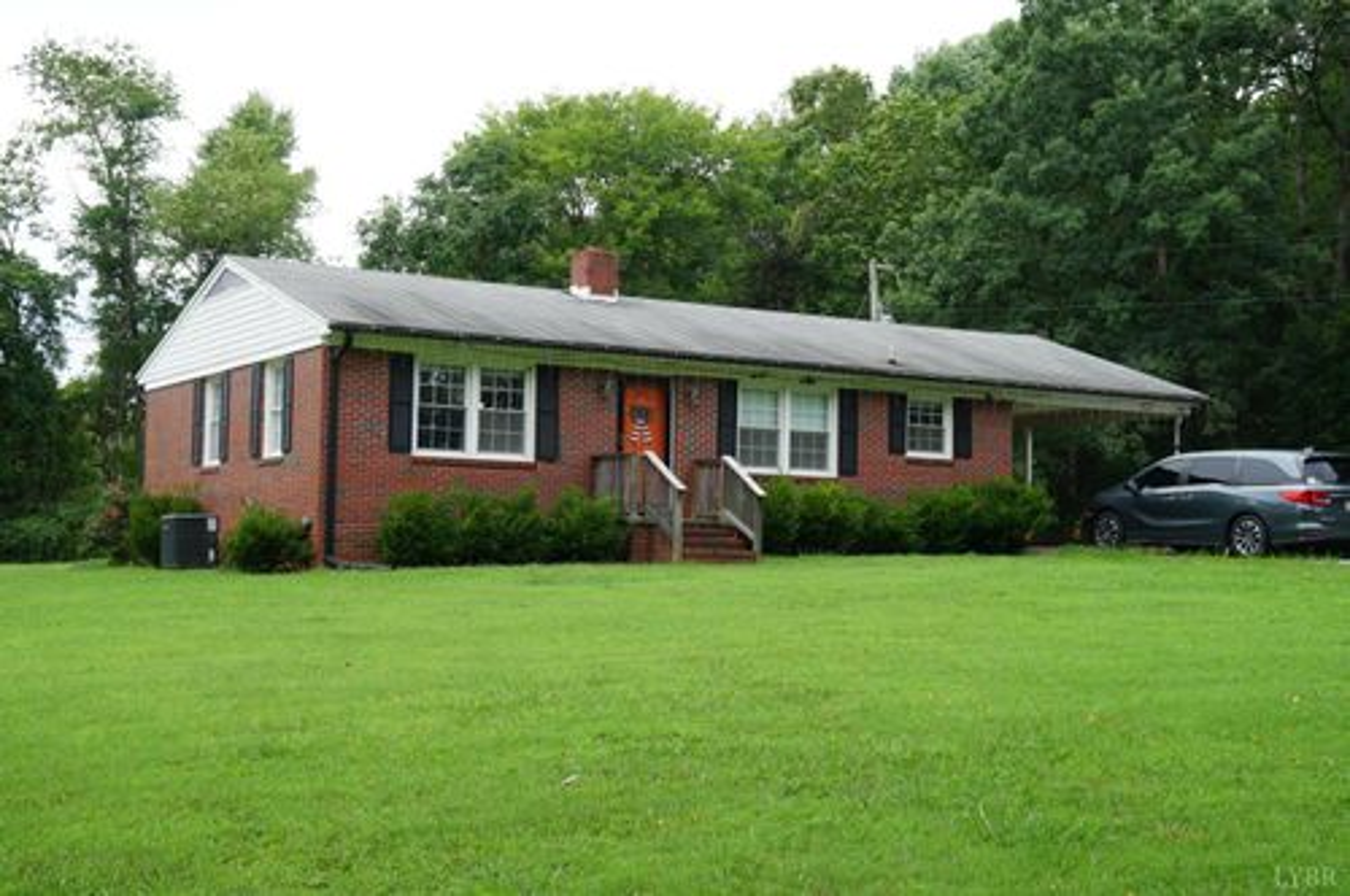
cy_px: 448
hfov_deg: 38.9
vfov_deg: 26.4
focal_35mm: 51
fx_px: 1910
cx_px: 675
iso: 100
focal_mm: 34
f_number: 6.3
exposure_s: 1/80
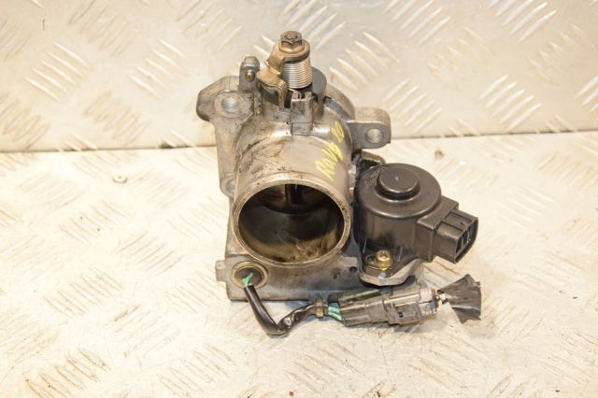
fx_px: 1195
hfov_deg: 28.1
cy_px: 199
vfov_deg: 18.9
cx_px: 299
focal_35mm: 72
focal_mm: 48
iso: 1600
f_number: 7.1
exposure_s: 1/200
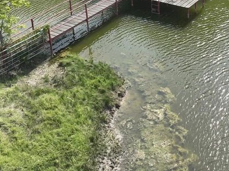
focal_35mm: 60
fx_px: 397
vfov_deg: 23.2
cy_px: -8
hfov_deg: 31.5
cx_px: 175
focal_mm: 12.29
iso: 300
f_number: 2.8
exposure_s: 1/2500
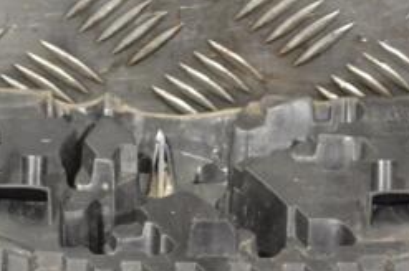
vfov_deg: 9.4
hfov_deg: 14.1
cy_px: 212
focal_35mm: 146
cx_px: 200
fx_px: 1657
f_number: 7.1
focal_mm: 40
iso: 3200
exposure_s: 1/200
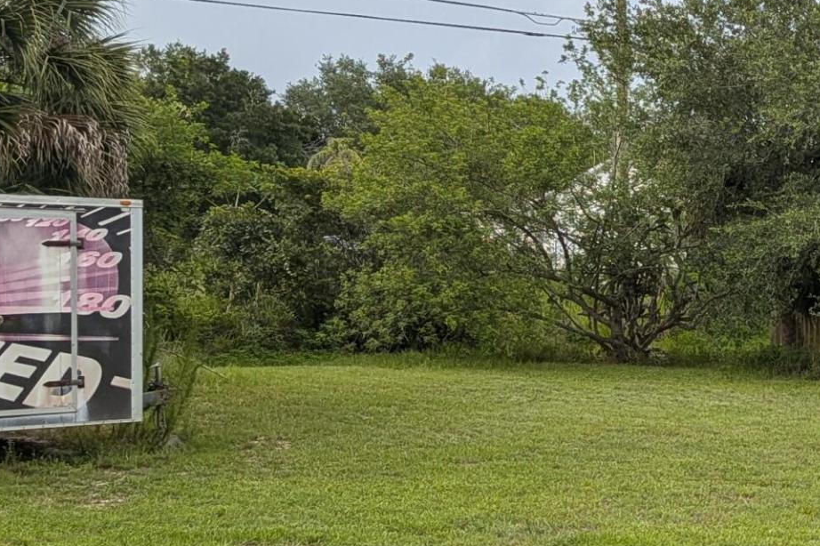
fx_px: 1776
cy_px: 463
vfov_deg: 17.3
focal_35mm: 78
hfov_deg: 22.9
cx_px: 1088
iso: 28
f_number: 1.7
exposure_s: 1/583
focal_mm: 4.53
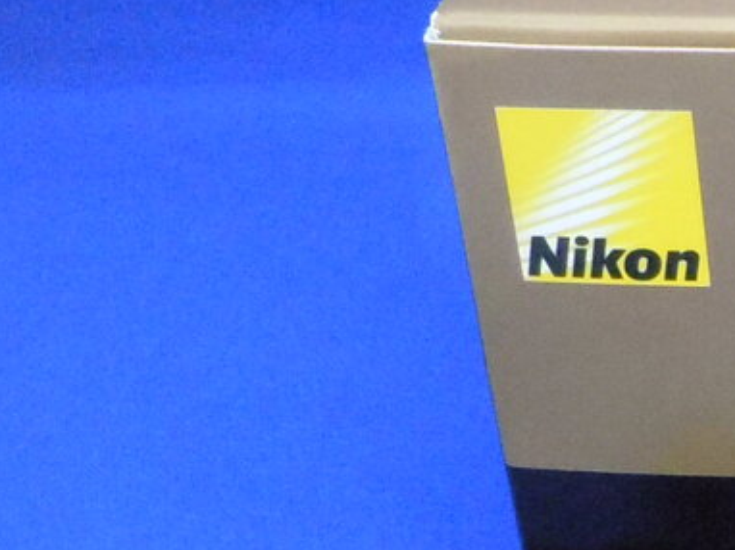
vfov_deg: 16.7
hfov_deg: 19.7
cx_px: 1054
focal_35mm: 88
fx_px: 1867
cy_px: 388
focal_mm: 5
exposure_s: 1/80
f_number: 3.7
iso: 1600
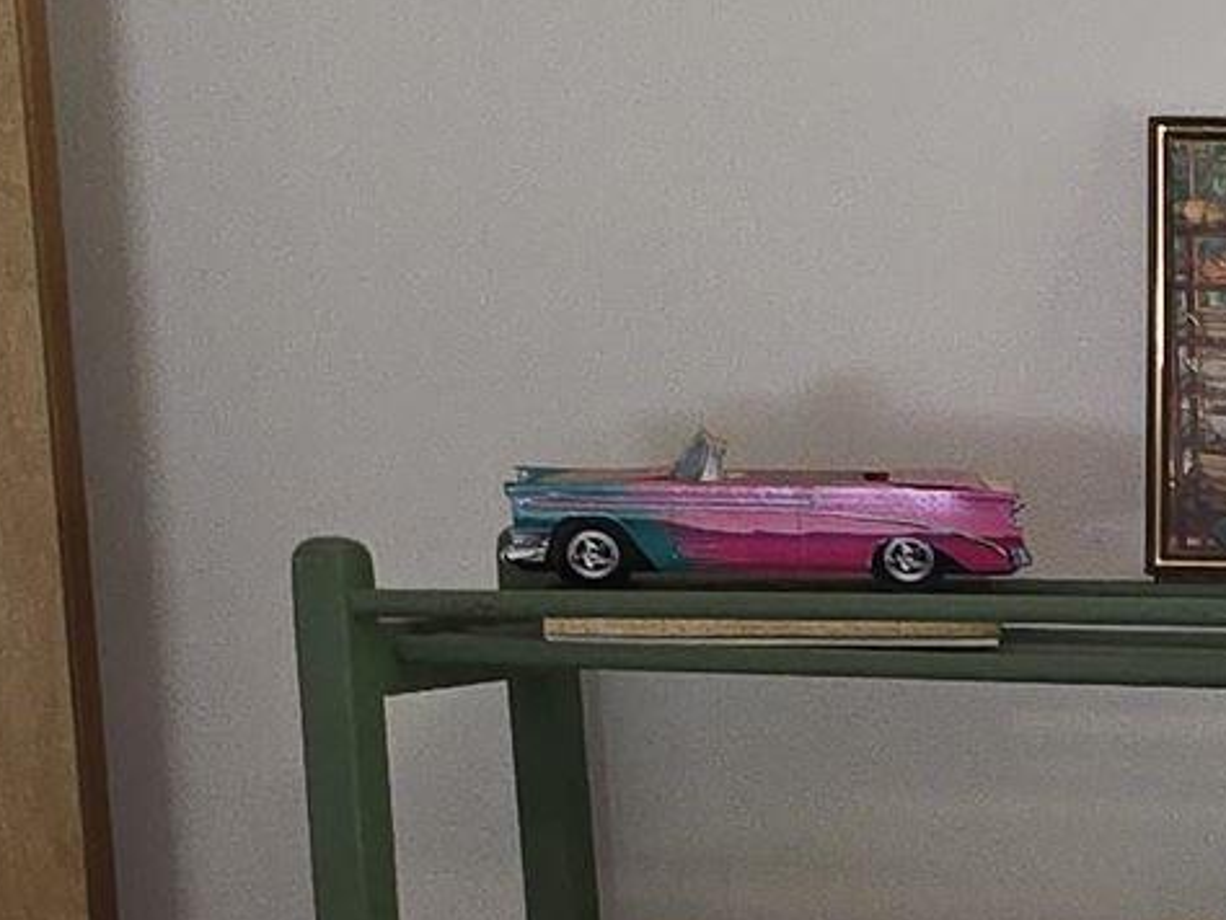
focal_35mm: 149
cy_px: 1385
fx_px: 5280
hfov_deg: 11.9
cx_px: 2403
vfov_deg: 9.7
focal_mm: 6.3
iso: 100
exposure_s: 1/40
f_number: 1.7
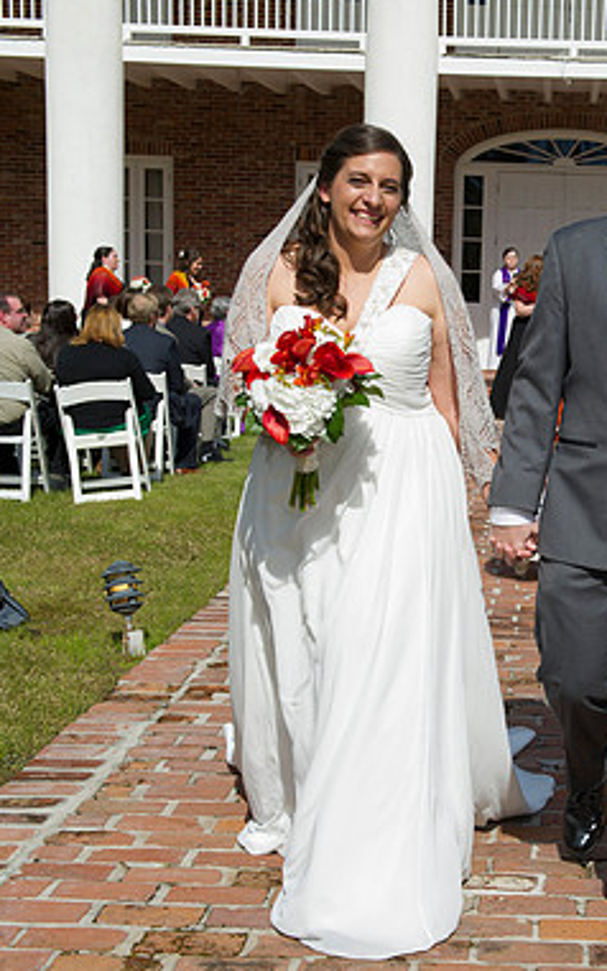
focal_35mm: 62
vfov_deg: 33.0
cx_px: 525
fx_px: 1642
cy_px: 482
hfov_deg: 20.6
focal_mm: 40
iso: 100
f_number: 11
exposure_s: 1/250
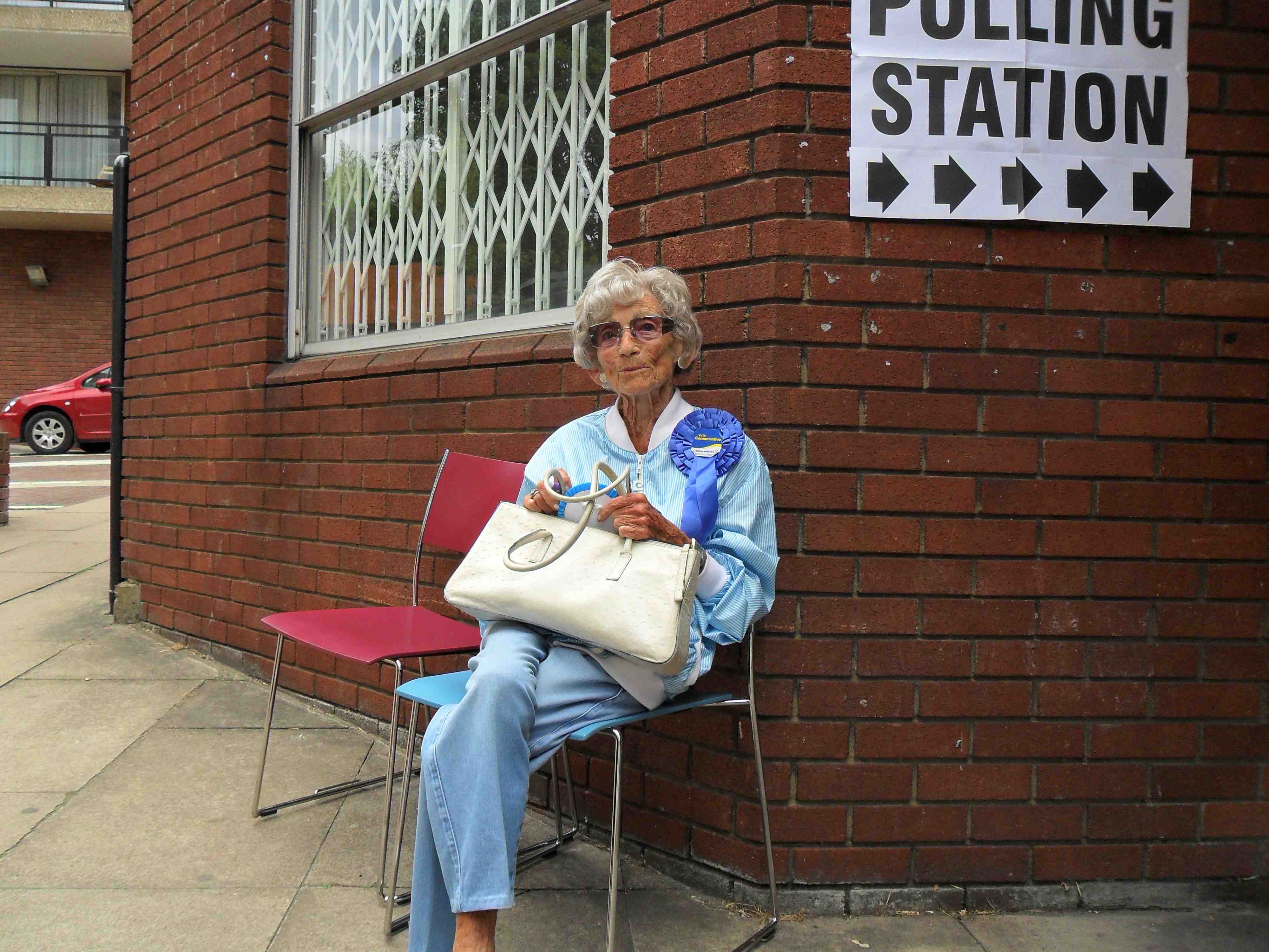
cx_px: 634
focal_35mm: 27
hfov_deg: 65.3
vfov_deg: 51.4
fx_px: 990
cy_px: 476
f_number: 3.5
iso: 100
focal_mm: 4.9
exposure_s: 1/180
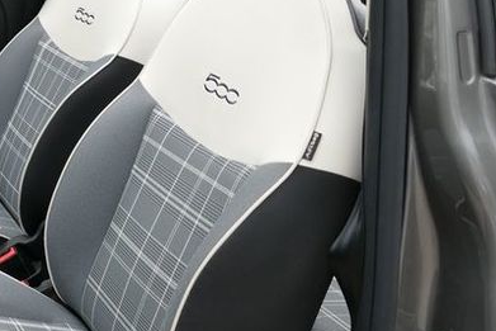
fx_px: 882
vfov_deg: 21.2
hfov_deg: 27.6
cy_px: 131
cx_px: -96
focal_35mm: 64
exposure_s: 1/160
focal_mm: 9.12
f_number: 2.8
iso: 125
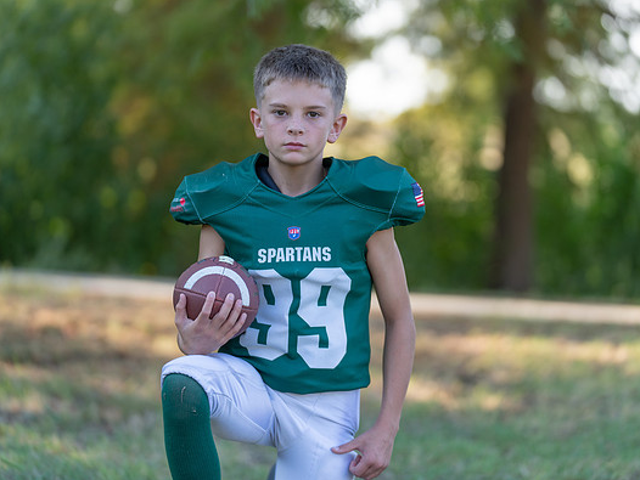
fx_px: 2738
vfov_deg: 10.0
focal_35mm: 148
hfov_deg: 13.3
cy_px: 231
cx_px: 326
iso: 125
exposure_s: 1/320
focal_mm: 131
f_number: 2.8
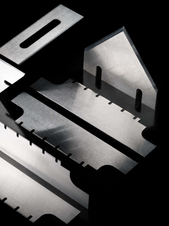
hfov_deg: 10.8
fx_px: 885
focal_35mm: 136
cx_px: 20
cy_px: 107
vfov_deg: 14.5
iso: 200
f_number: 11
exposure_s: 1/125
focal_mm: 50
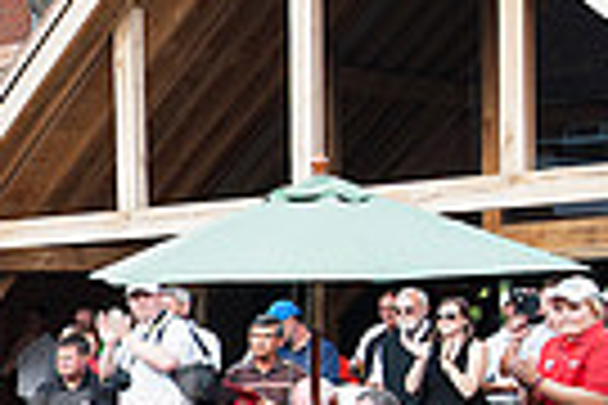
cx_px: -374
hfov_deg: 17.3
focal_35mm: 103
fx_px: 1739
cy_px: 468
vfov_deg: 13.0
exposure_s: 1/500
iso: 400
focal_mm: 24
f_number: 7.1
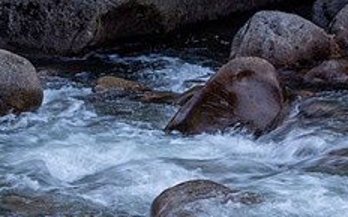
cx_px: 138
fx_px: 2343
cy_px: 189
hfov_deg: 8.5
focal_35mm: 247
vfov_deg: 5.3
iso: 100
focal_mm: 35.68
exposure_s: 1/20
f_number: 6.3
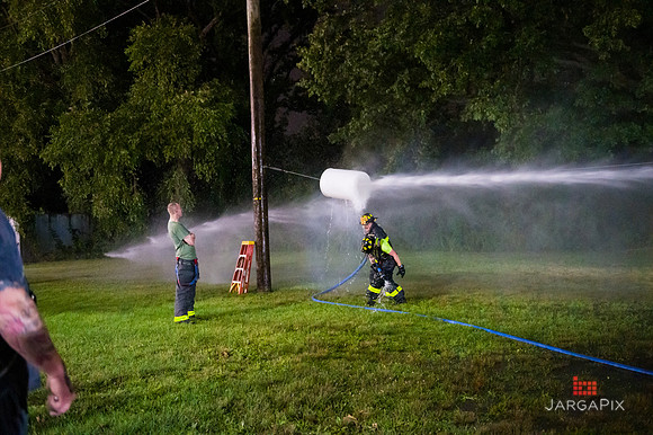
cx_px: 326
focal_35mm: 38
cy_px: 218
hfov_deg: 50.7
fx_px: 689
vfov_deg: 35.0
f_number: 3.2
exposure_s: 1/200
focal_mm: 38
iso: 12800
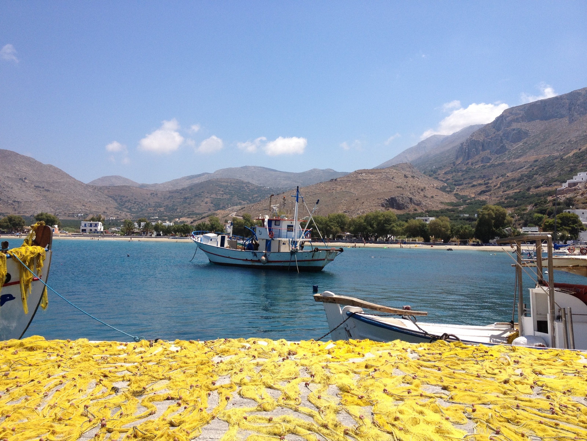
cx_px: 294
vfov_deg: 40.7
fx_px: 594
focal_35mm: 35
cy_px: 220
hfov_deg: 52.6
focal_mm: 4.28
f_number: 2.4
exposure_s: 1/2123
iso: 50
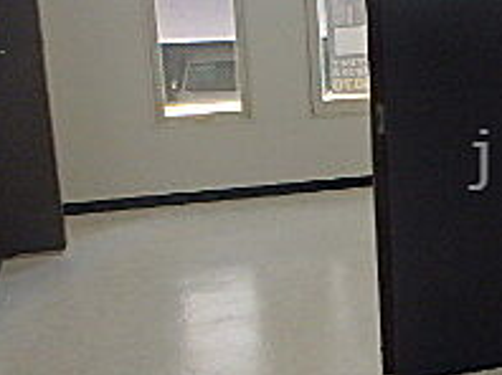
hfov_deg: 25.0
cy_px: 160
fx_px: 985
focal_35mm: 68
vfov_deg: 21.6
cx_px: 641
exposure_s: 1/80
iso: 125
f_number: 3.5
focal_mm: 3.7
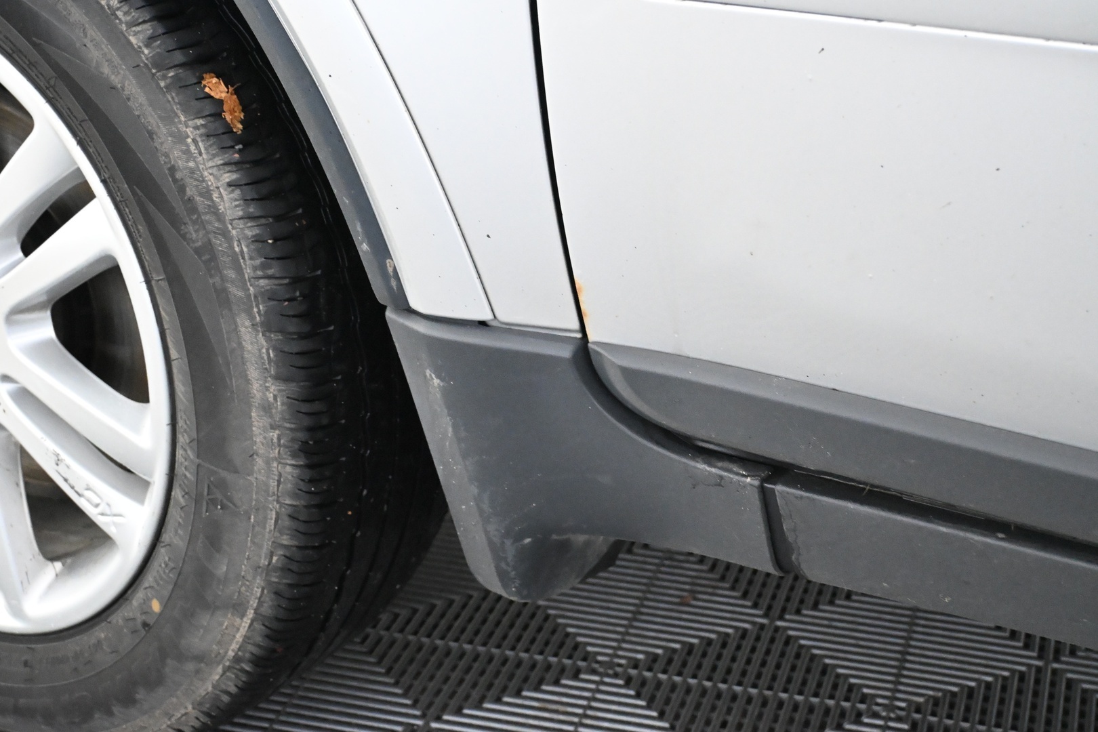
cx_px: 549
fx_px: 1876
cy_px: 366
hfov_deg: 32.6
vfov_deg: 22.1
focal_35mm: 62
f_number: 5.6
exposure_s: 1/60
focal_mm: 41
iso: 8000
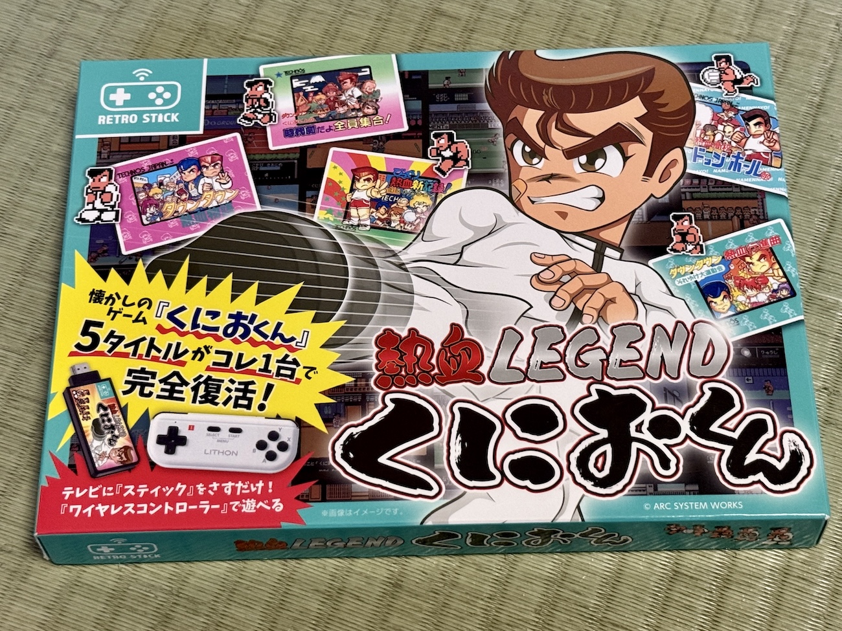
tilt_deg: -63.2
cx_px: 421
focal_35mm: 48
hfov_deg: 39.7
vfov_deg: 30.3
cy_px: 316
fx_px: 1168
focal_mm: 6.76
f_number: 1.78
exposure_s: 1/60
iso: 250
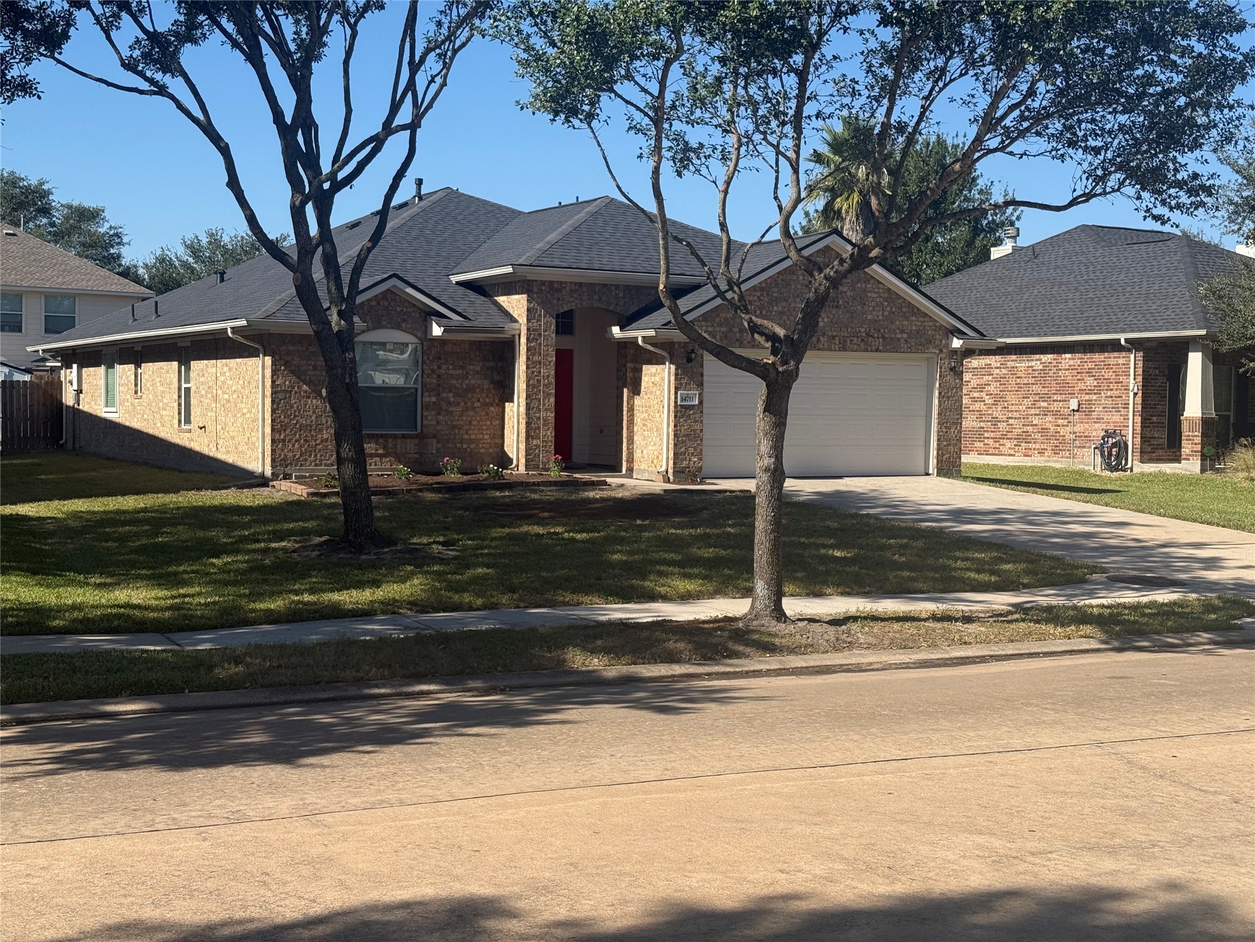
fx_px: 1740
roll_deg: -0.8
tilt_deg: -1.5
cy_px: 471
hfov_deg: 39.7
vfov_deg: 30.3
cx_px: 628
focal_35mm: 48
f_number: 1.78
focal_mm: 6.76
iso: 64
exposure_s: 1/3226
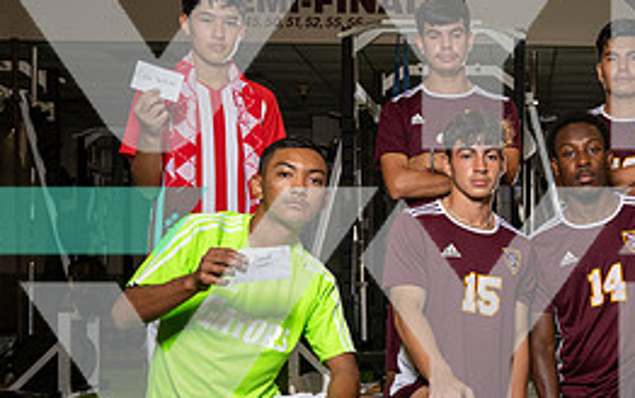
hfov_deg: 28.2
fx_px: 1212
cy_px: 317
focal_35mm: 70
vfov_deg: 18.5
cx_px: 572
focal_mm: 31
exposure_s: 1/250
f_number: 8
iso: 800
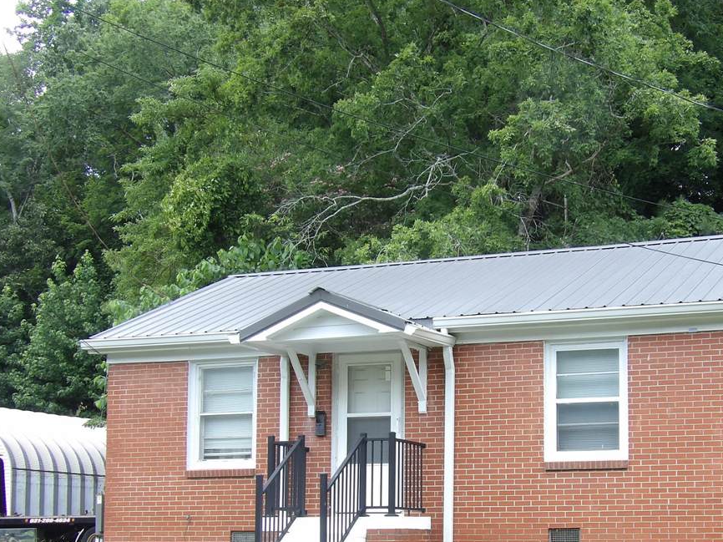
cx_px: 435
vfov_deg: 21.4
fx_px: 1420
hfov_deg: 28.5
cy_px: 398
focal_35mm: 68
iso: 100
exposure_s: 1/133
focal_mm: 8.2
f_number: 3.8
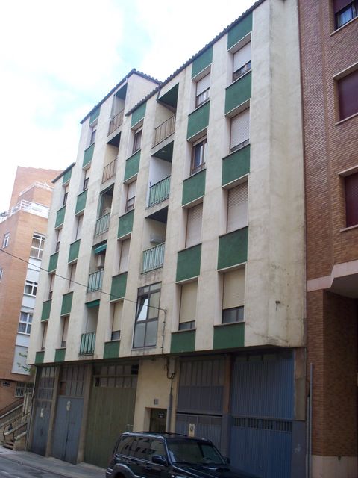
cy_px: 239
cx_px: 179
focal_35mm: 36
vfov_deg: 51.4
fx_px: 496
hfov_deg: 39.7
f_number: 2.8
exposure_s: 1/400
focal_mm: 7.54
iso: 80
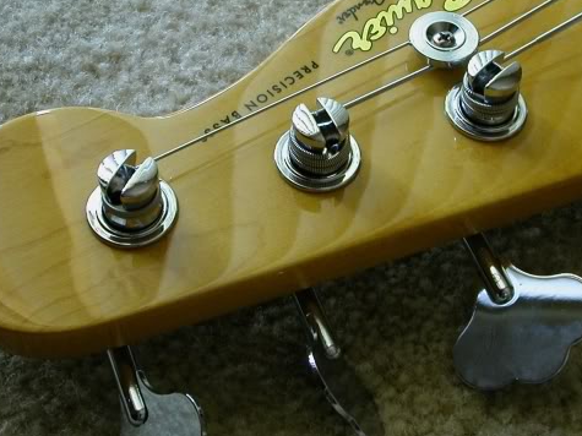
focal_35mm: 66
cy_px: 169
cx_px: 355
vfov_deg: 22.2
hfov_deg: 29.3
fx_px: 1109
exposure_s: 1/4.5
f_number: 3.2
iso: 173
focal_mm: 7.5
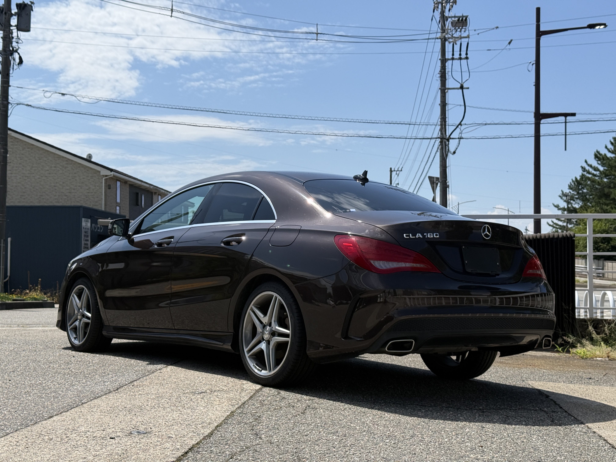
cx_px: 308
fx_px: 854
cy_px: 231
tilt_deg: +3.2
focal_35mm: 48
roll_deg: -0.4
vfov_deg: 30.3
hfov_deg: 39.7
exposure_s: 1/8772
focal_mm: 6.76
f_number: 1.78
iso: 80
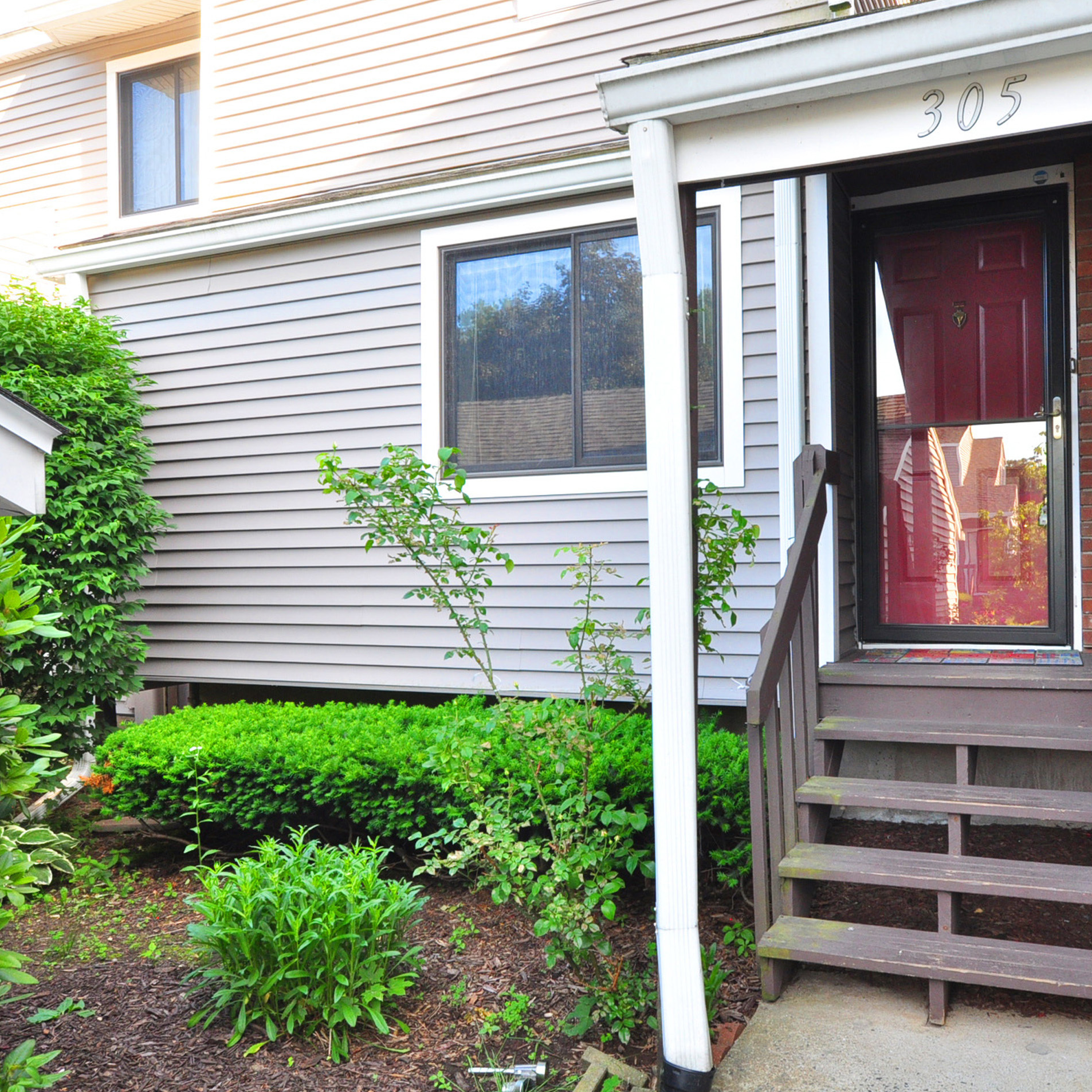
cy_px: 543
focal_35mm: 31
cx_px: 593
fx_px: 1106
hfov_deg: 52.5
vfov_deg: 52.5
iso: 640
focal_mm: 16
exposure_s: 1/60
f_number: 8
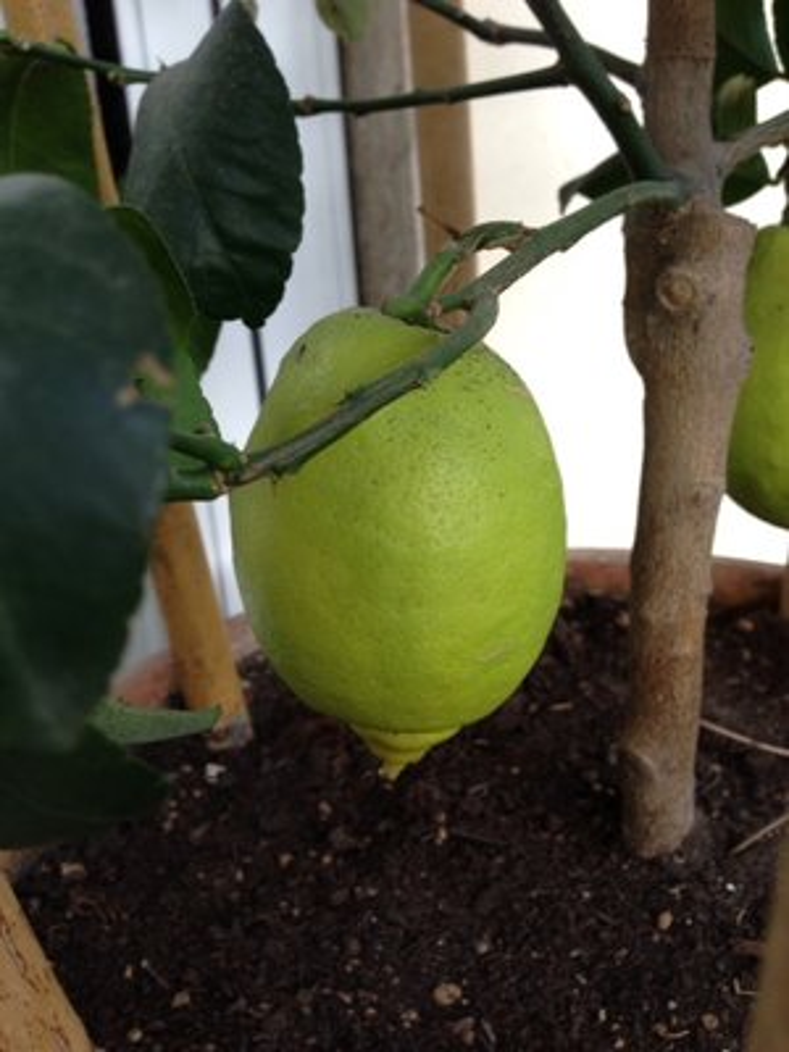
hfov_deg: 42.9
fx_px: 1003
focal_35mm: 33
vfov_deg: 55.4
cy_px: 526
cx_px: 394
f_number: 2.4
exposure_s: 1/120
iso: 100
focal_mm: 4.13
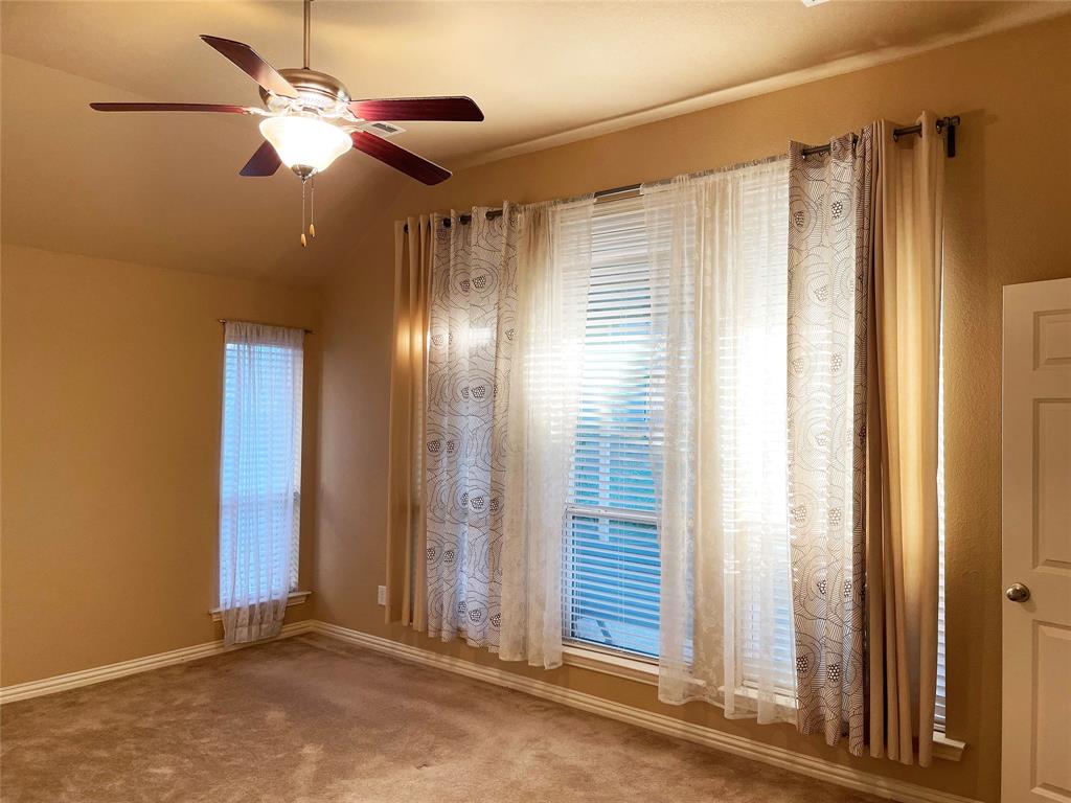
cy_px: 402
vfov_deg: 53.1
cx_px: 536
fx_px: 804
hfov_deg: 67.3
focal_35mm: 26
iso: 100
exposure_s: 1/120
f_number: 1.6
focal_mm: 4.2
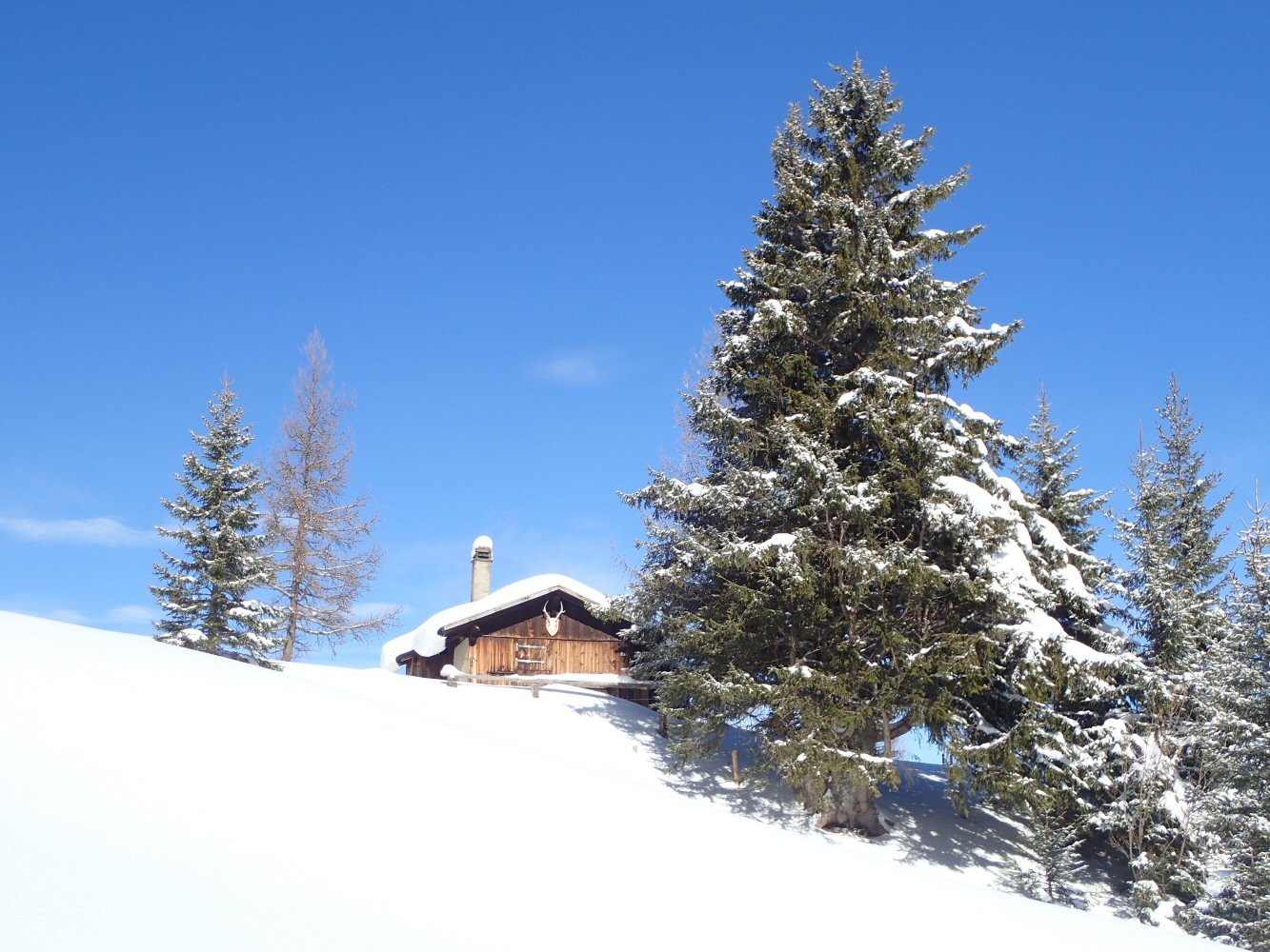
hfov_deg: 43.8
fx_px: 1578
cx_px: 635
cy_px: 476
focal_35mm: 43
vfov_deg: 33.6
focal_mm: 7.86
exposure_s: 1/800
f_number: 4
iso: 100
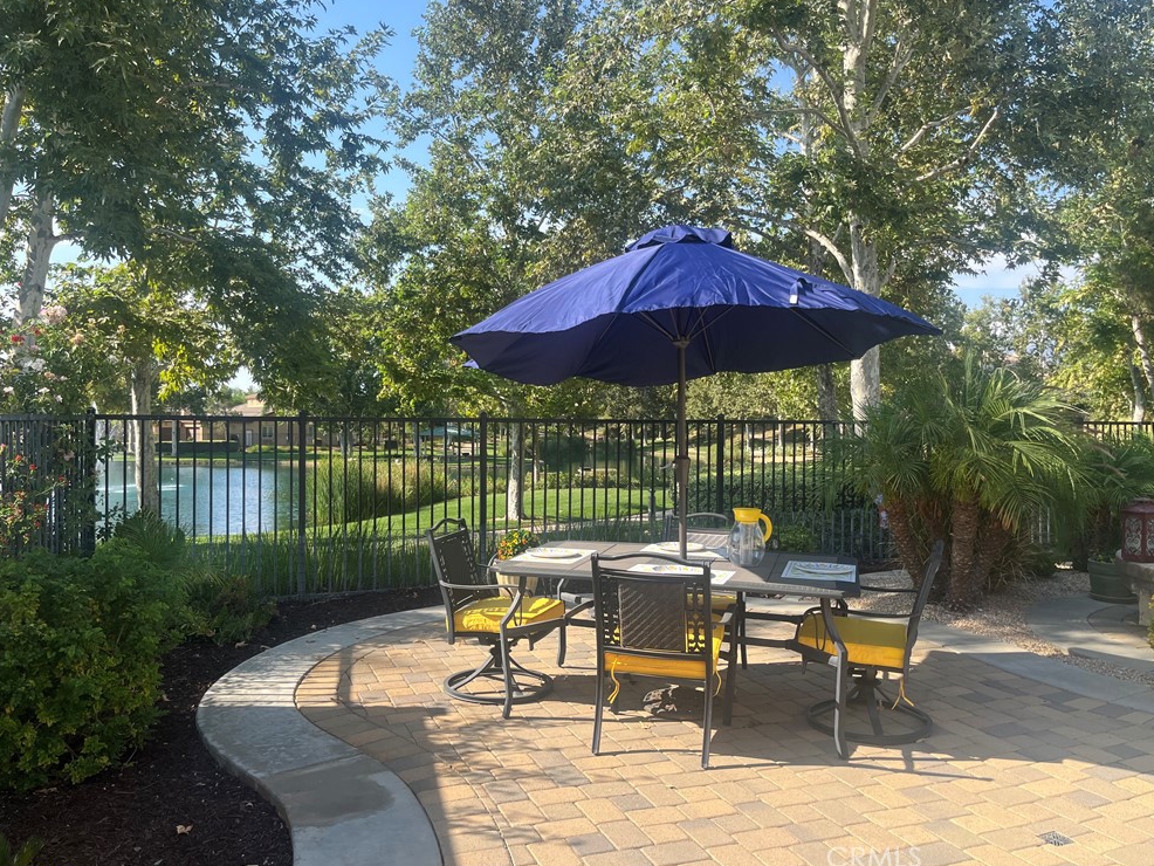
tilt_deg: -0.8
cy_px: 425
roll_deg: +0.1
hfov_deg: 65.3
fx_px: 900
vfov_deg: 51.4
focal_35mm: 27
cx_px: 583
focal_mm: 5.1
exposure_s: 1/1252
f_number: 1.6
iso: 50
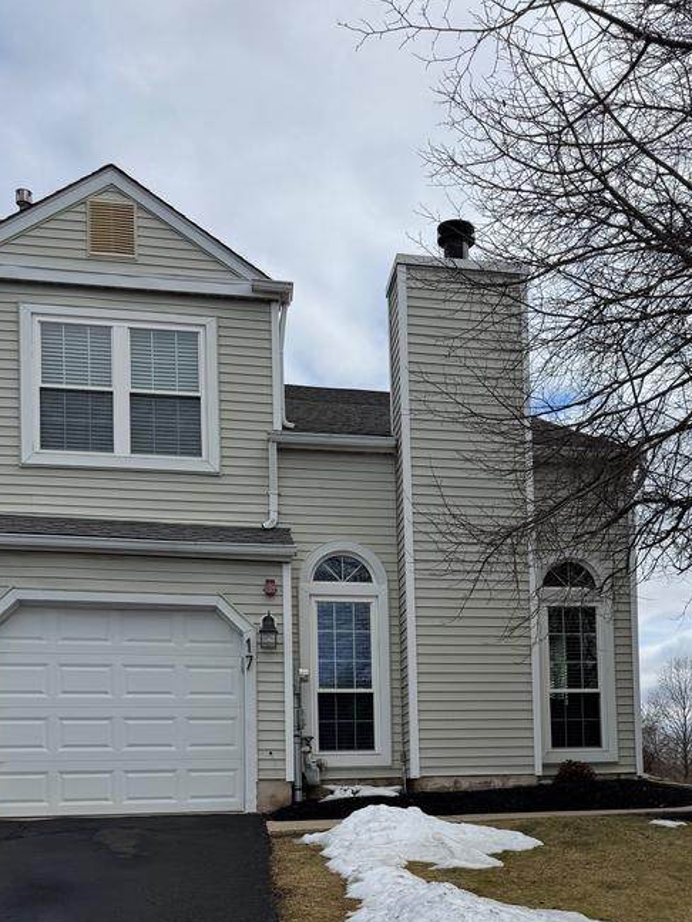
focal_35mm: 40
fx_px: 1066
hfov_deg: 35.5
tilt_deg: +3.2
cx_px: 473
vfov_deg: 44.5
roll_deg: +1.8
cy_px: 741
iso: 80
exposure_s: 1/5348
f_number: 1.78
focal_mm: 6.76
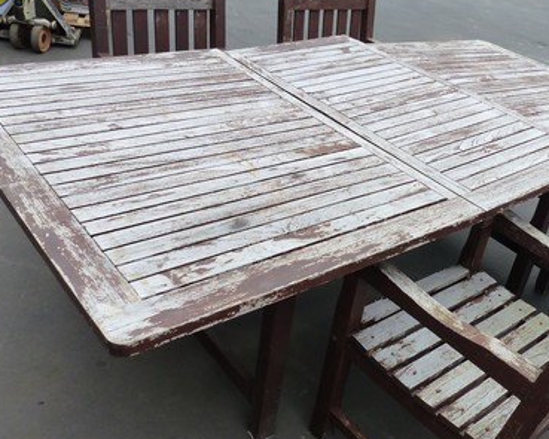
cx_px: 350
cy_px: 223
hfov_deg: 48.5
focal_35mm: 37
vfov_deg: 40.1
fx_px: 601
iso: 160
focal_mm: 4.5
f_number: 4
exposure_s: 1/250
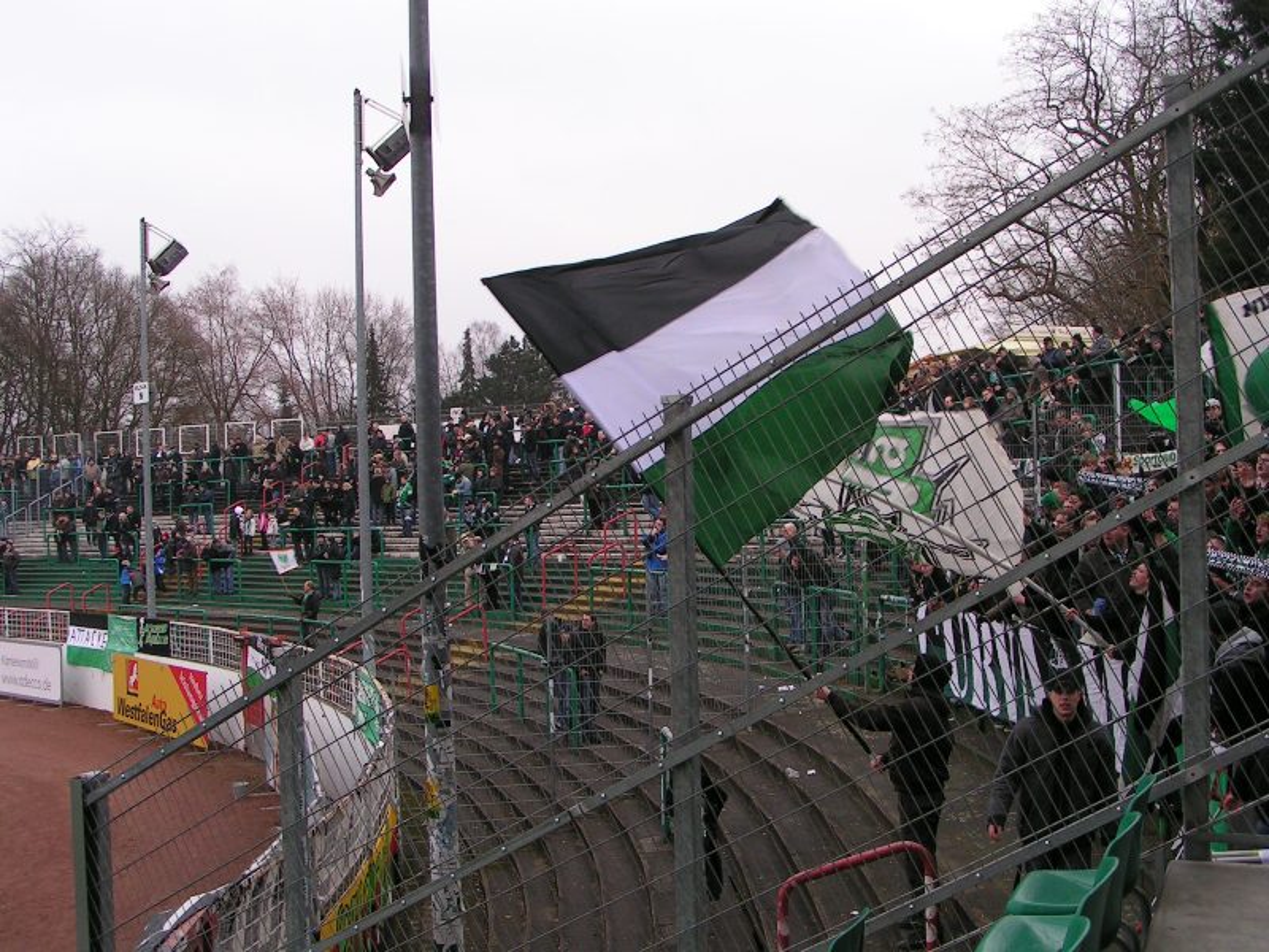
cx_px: 634
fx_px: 1430
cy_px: 476
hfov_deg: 47.9
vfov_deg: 36.8
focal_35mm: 39
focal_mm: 6
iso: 50
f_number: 5.6
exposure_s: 1/160
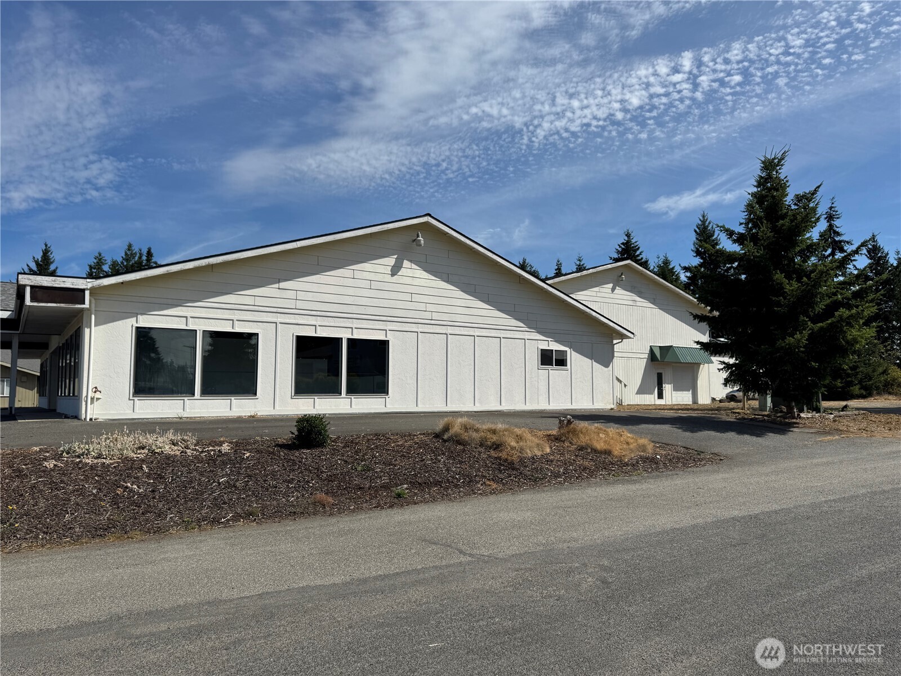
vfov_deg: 56.8
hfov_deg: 71.6
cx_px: 450
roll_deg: -0.2
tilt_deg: +4.7
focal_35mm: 24
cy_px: 338
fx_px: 625
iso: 80
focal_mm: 6.76
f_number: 1.78
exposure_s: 1/7937
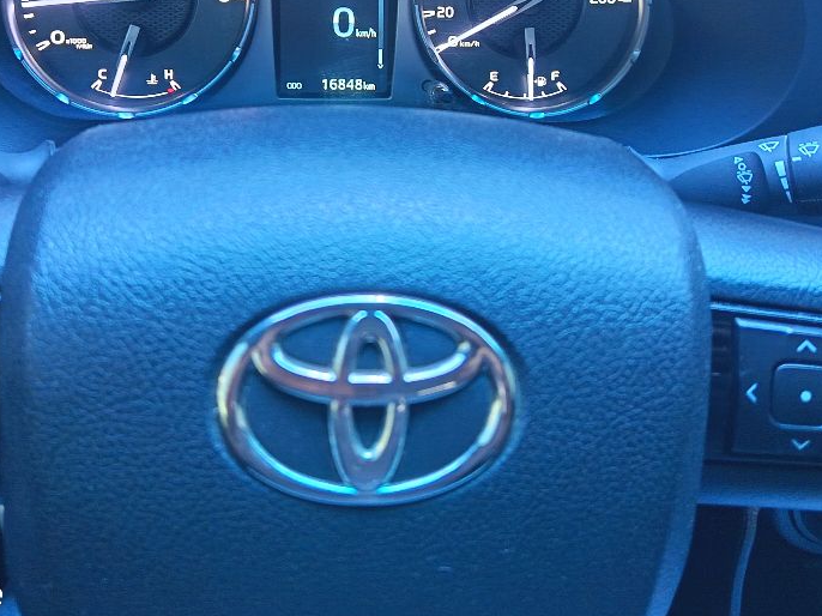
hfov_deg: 44.8
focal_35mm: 42
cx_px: 386
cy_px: 110
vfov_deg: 33.2
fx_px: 997
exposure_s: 1/30
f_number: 1.75
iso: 2003
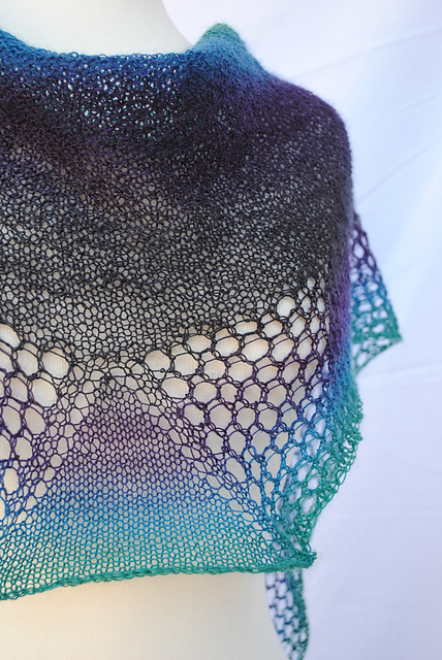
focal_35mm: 51
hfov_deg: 26.5
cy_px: 330
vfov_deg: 38.8
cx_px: 221
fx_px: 937
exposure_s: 1/80
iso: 200
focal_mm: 34
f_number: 5
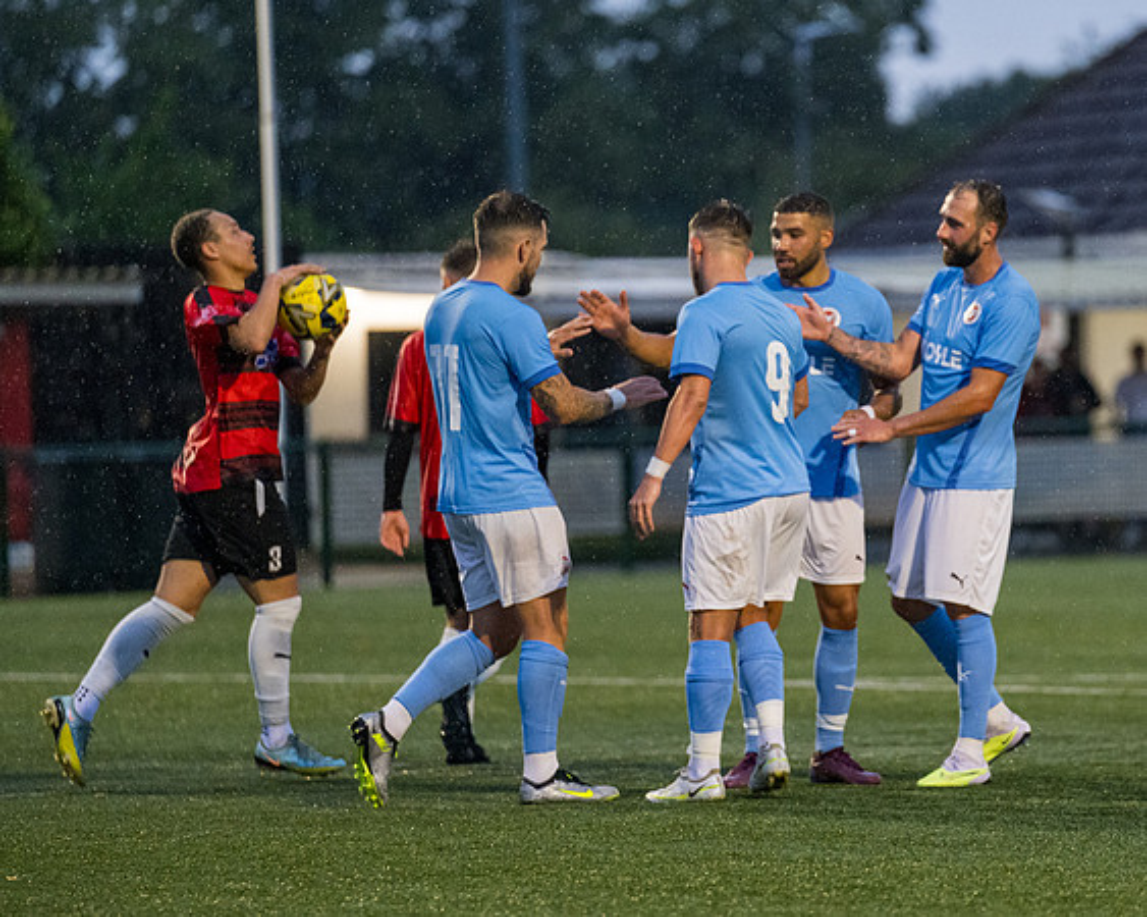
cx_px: 775
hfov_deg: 6.6
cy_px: 437
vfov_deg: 5.3
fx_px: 9880
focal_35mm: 291
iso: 4000
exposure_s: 1/1000
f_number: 2.8
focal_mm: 200
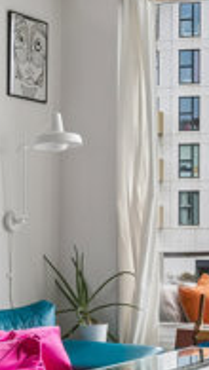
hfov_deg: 13.6
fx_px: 845
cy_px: 242
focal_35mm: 86
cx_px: 274
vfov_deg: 24.6
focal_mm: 20
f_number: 10
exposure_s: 1/50
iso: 125
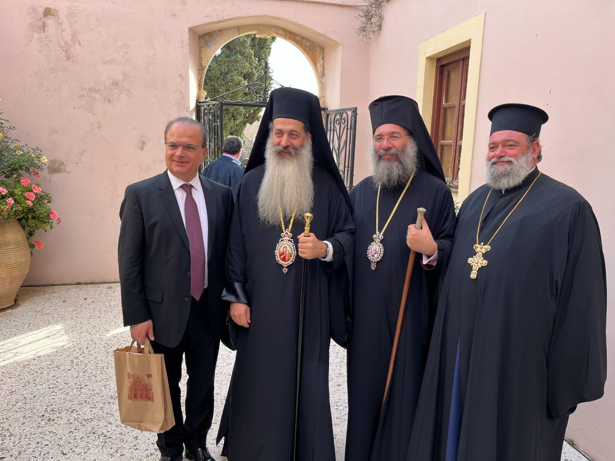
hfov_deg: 67.3
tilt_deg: -10.6
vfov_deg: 53.1
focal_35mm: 26
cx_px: 308
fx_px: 462
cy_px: 230
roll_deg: -3.7
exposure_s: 1/294
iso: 50
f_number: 1.6
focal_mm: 5.1
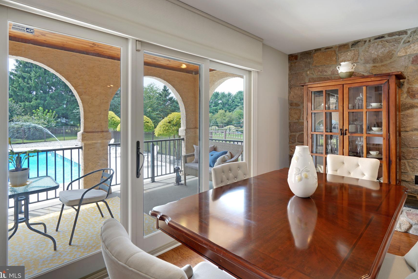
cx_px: 219
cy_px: 118
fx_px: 221
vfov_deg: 64.2
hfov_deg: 86.9
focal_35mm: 19
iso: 100
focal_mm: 16
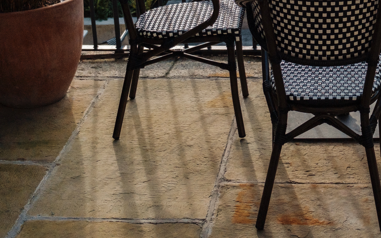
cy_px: 15
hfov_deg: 25.0
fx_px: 851
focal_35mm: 82
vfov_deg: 15.7
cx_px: 282
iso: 800
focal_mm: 24.3
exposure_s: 1/8000
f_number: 3.2
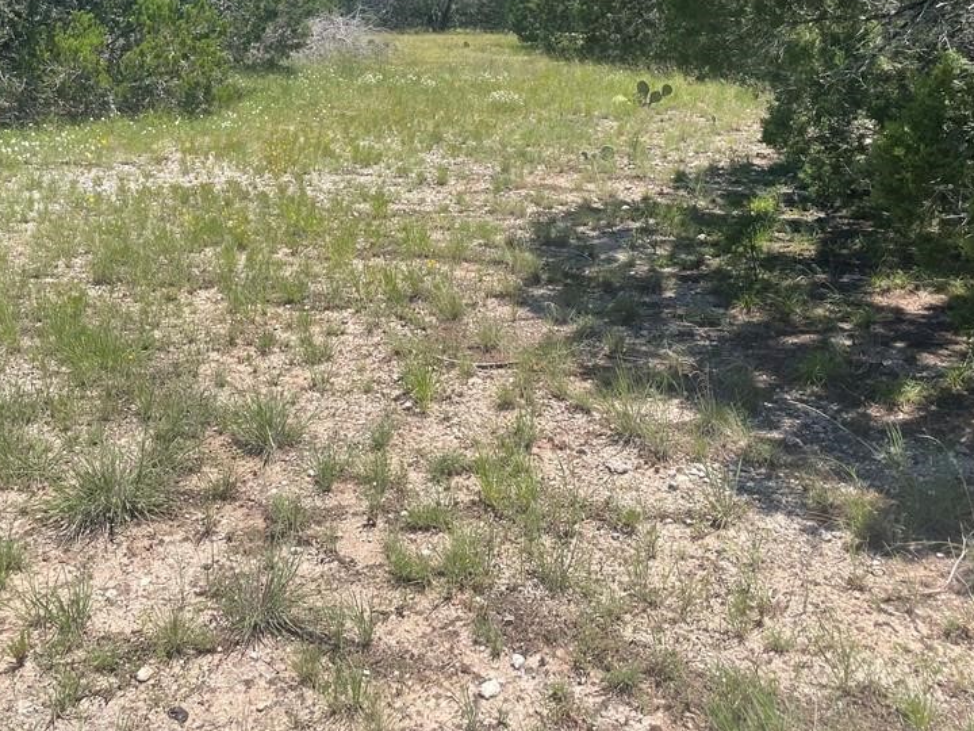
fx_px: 1041
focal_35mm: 37
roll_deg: -0.2
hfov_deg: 50.1
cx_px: 482
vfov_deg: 38.0
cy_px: 217
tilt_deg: -12.8
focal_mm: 4.2
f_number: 1.6
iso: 32
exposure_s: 1/2257
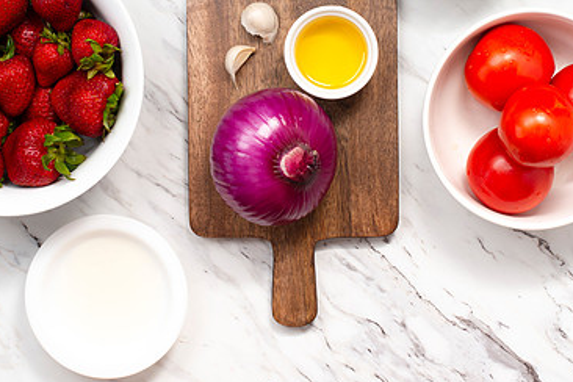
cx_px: 266
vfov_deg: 15.5
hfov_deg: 23.1
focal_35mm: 88
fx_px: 1401
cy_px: 125
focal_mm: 50
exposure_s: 1/80
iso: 250
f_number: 10
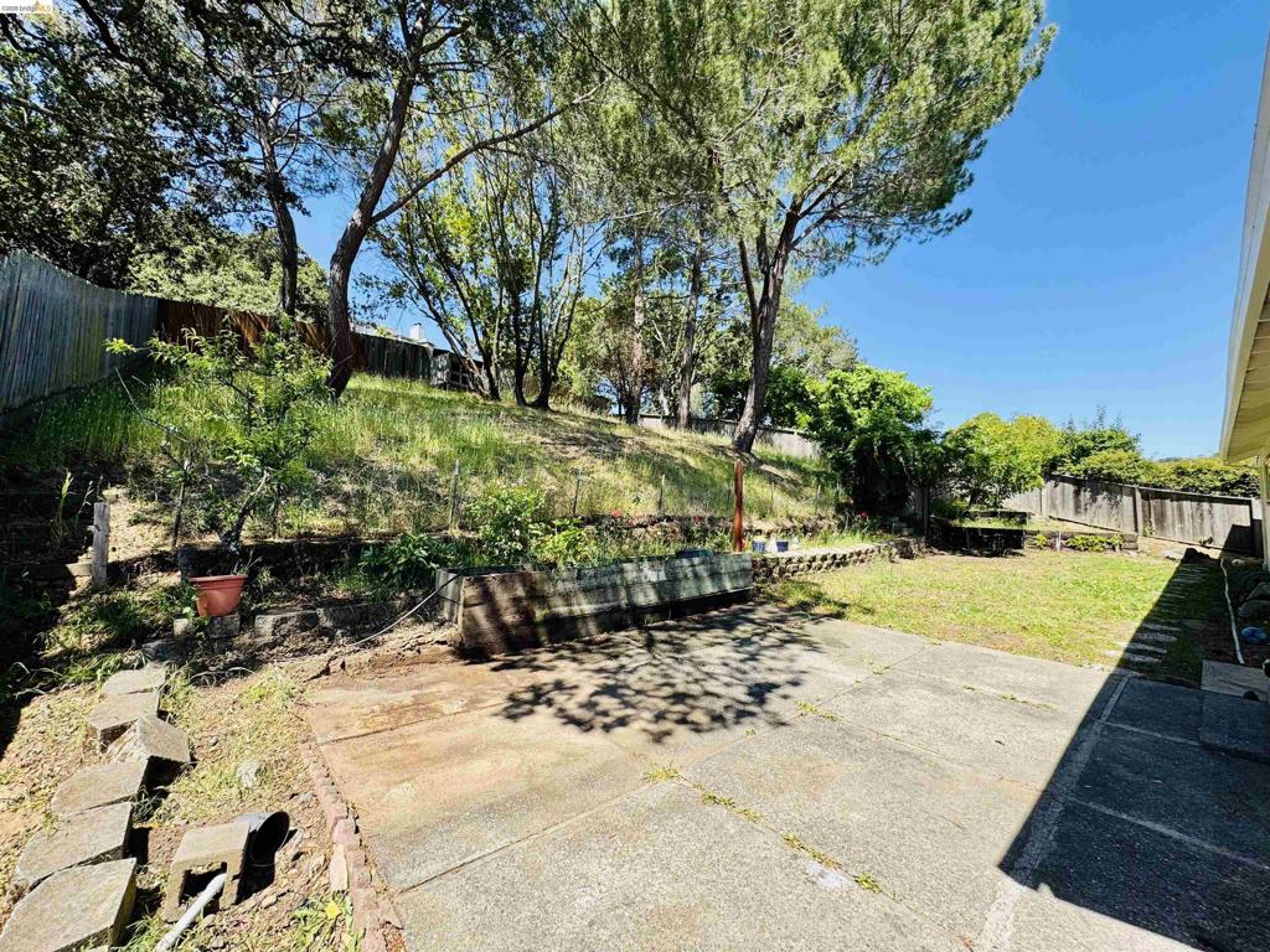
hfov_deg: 102.1
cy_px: 476
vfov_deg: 85.7
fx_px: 514
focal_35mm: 14
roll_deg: +0.1
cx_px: 635
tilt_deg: +3.4
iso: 40
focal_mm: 2.22
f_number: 2.2
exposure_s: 1/508
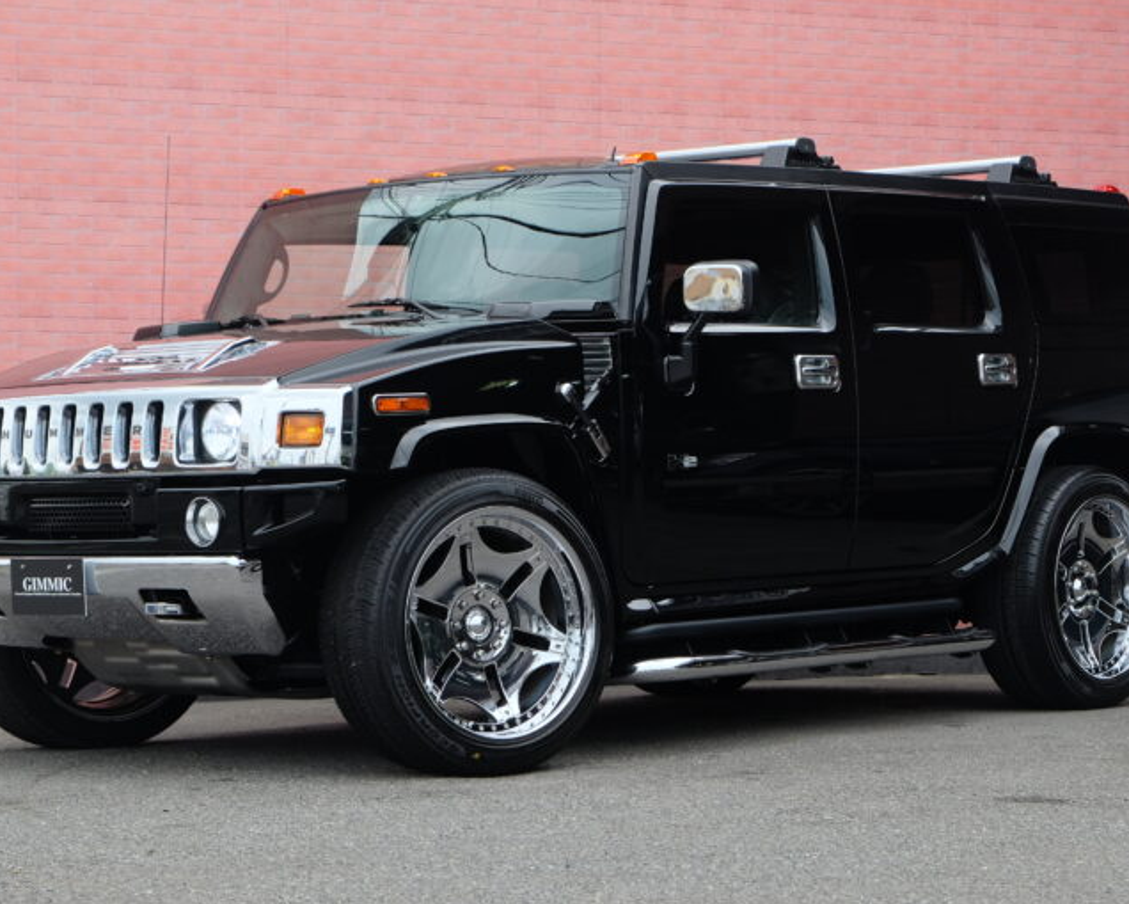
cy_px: 453
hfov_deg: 20.4
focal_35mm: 94
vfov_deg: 16.4
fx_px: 3141
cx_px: 561
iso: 400
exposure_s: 1/280
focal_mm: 55
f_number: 5.6
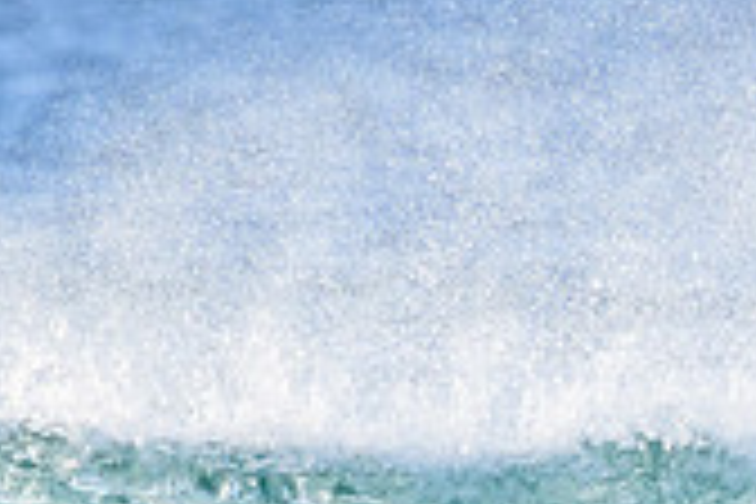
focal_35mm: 2650
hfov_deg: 0.8
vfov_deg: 0.5
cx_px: 963
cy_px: 758
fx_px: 55646
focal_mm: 700
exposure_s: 1/2000
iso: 3600
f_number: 11
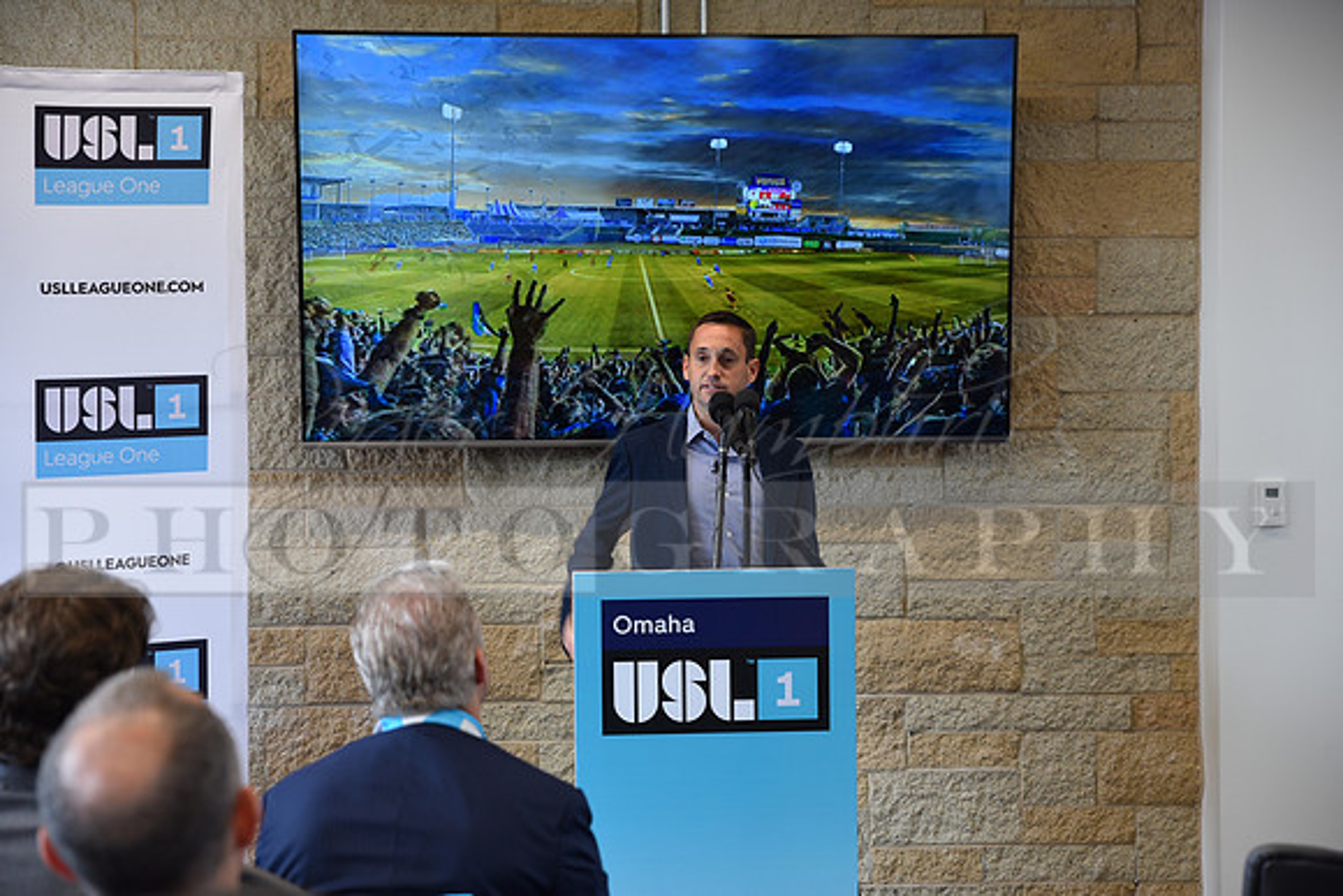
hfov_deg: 32.4
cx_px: 672
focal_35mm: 62
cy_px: 448
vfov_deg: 21.9
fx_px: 2313
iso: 400
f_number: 3.2
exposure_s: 1/60
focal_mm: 62
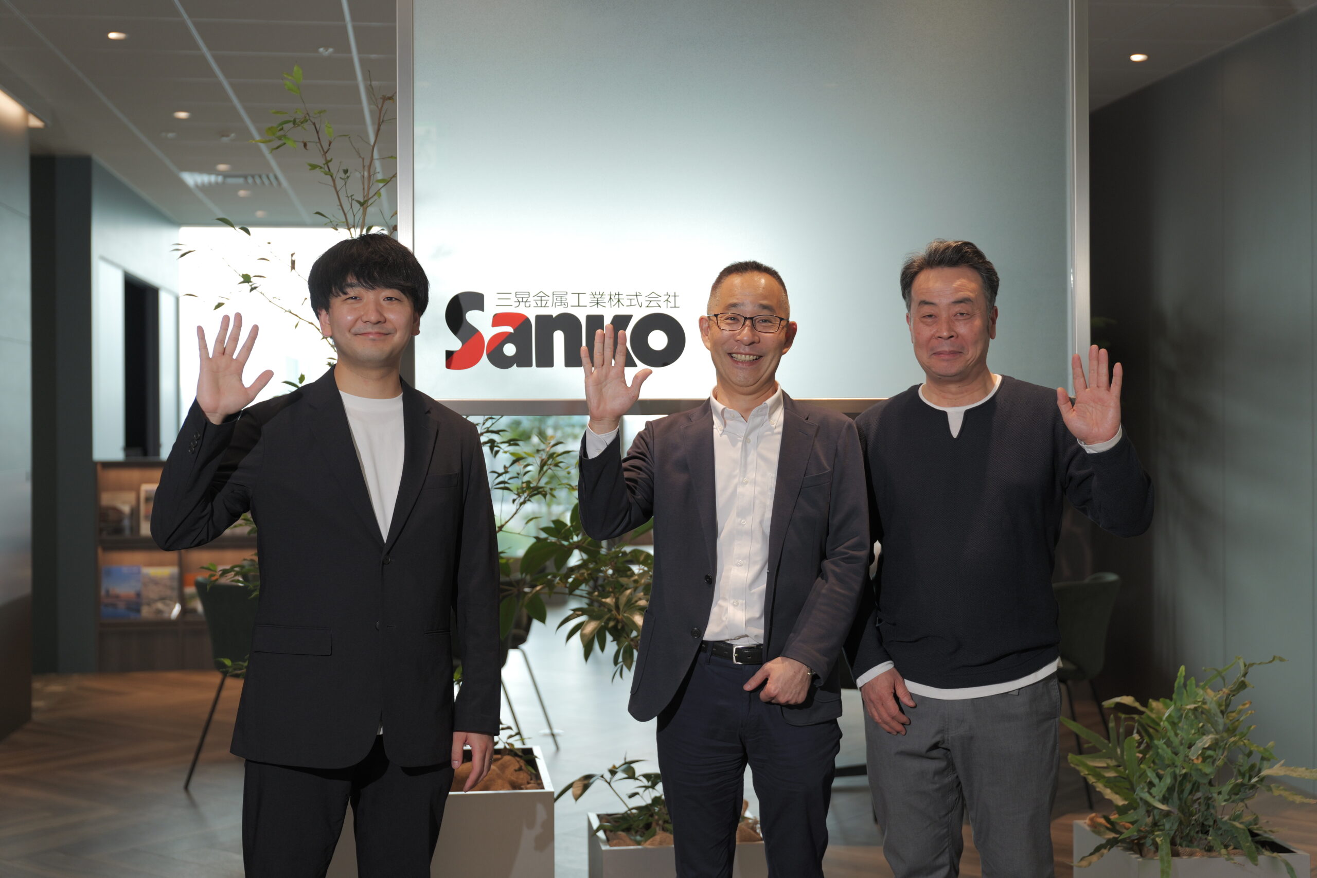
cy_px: 439
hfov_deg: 41.1
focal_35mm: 48
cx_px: 658
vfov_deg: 28.1
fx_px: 1756
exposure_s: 1/320
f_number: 2.8
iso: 640
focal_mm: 48
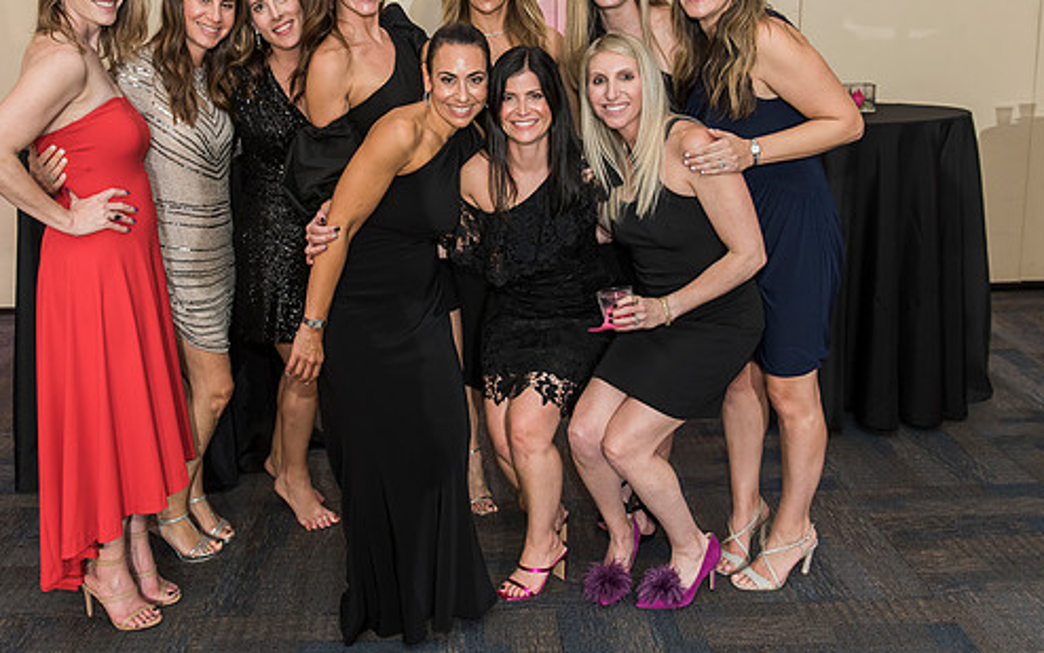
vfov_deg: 32.5
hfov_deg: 50.3
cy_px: 225
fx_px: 1110
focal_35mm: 39
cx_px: 464
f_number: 4
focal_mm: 31
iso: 1000
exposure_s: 1/100
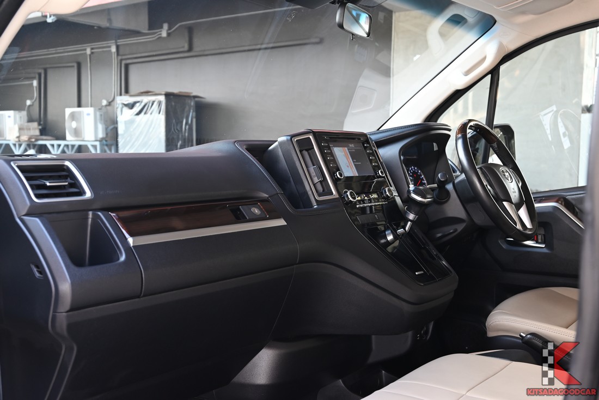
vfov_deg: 35.1
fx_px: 632
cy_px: 200
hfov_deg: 50.7
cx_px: 300
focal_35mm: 38
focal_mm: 38
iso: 400
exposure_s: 1/30
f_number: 6.7
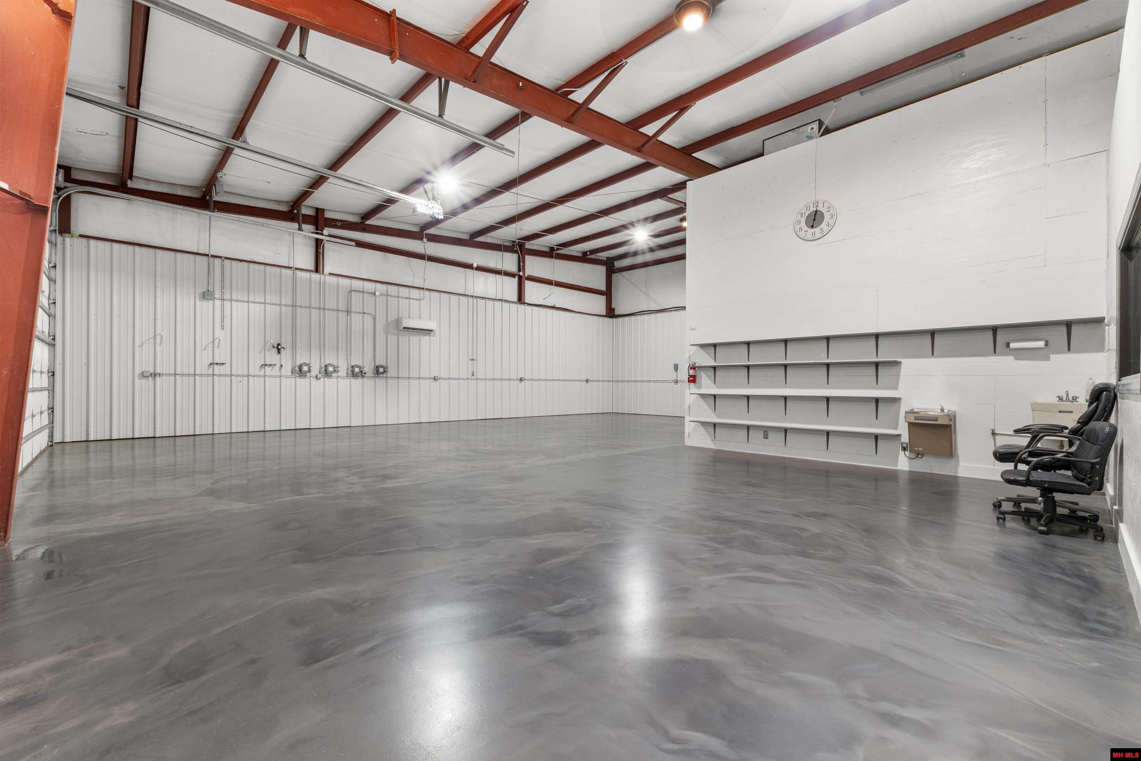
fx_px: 475
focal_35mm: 15
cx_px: 570
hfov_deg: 100.4
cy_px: 380
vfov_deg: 77.3
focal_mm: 10
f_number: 9
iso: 200
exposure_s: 1/2
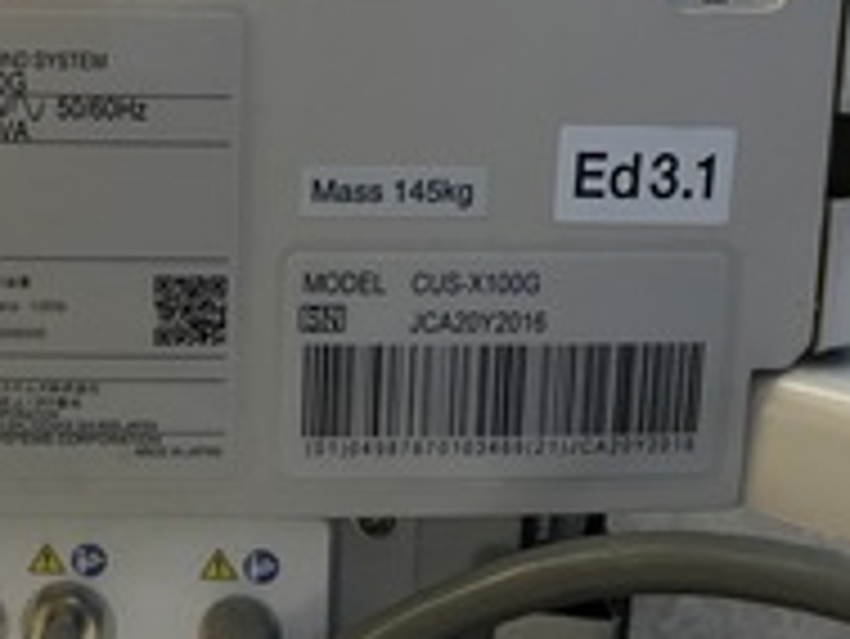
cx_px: 207
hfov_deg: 34.2
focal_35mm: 55
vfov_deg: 26.3
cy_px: 176
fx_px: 1351
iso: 640
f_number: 1.6
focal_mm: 4.2
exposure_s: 1/25
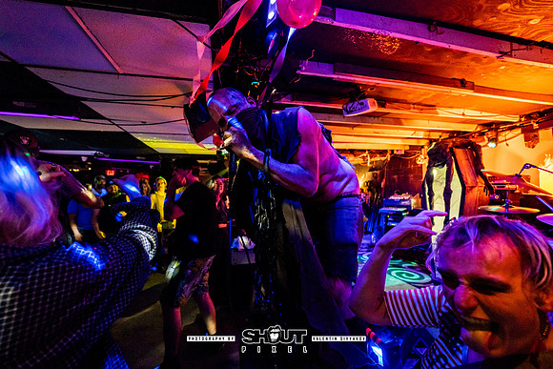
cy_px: 185
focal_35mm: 14
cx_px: 277
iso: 3200
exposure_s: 1/200
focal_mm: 14
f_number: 2.8
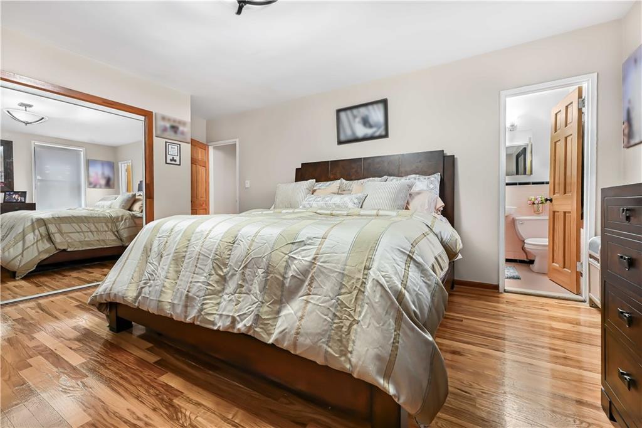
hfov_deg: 104.3
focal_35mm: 14
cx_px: 321
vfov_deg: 81.2
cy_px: 214
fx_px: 250
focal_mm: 14
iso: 800
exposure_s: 1/10
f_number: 8
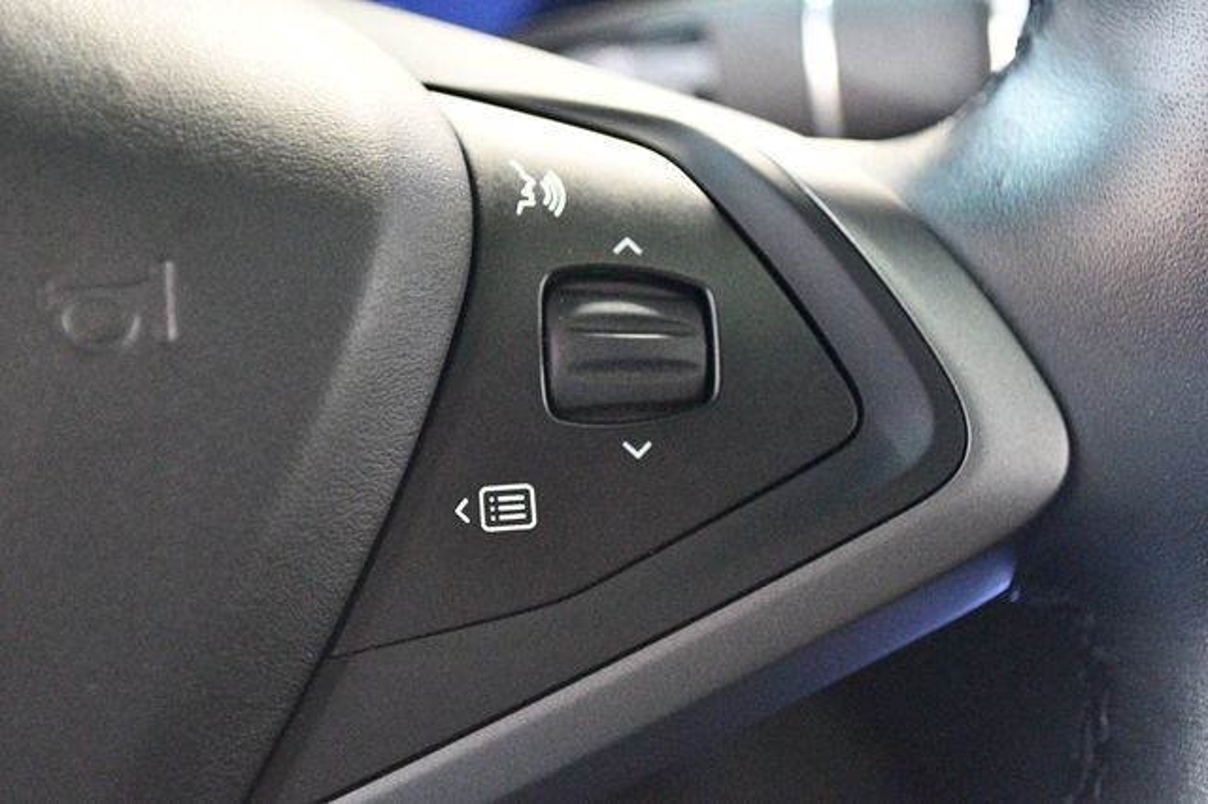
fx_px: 2012
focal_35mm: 60
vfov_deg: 22.6
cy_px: 402
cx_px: 604
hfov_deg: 33.4
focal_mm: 40
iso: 12800
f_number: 5.3
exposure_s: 1/20
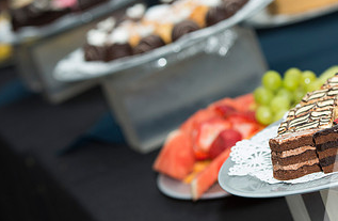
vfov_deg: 7.2
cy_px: 79
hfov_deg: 10.9
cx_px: 308
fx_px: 1763
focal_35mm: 189
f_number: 5.6
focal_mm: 95
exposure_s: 1/125
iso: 1600
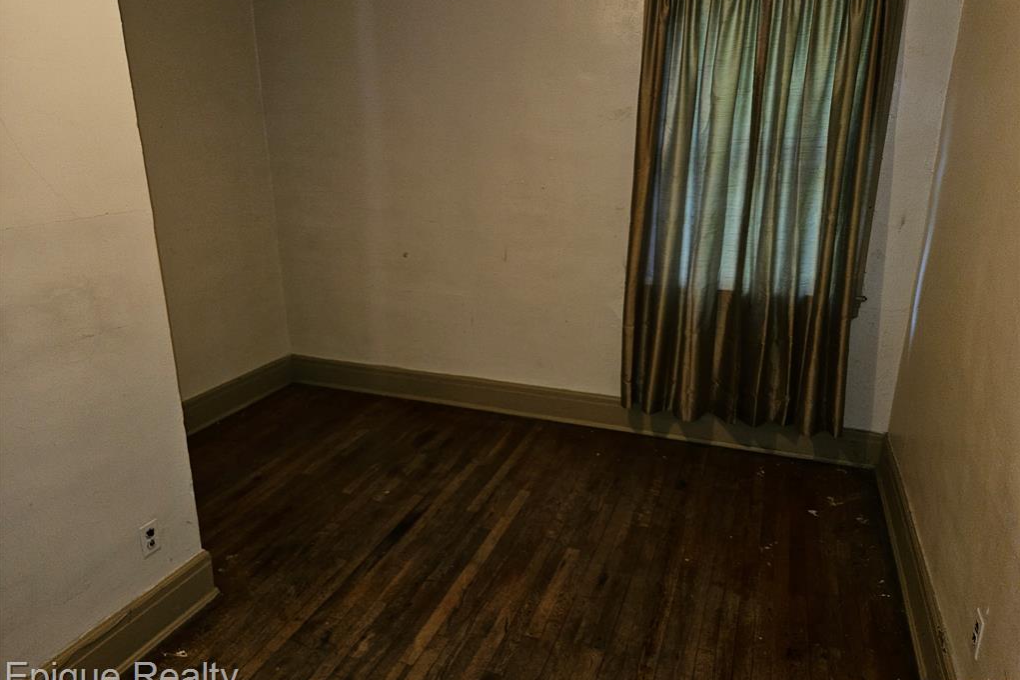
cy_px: 320
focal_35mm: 24
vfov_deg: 53.1
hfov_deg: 73.8
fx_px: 680
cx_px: 510
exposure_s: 1/17.2
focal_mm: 5.4
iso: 125
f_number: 1.8
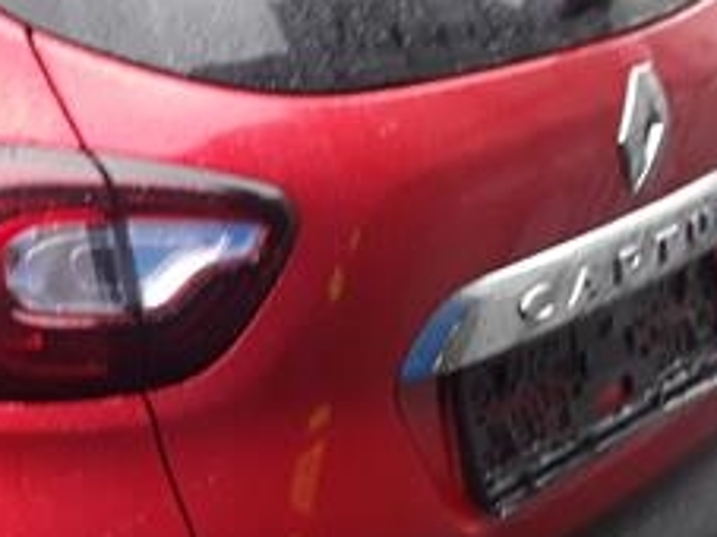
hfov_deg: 22.9
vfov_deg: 18.6
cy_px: 300
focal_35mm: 79
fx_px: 1635
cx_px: -120
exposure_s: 1/50
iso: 80
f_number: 1.9
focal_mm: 2.91
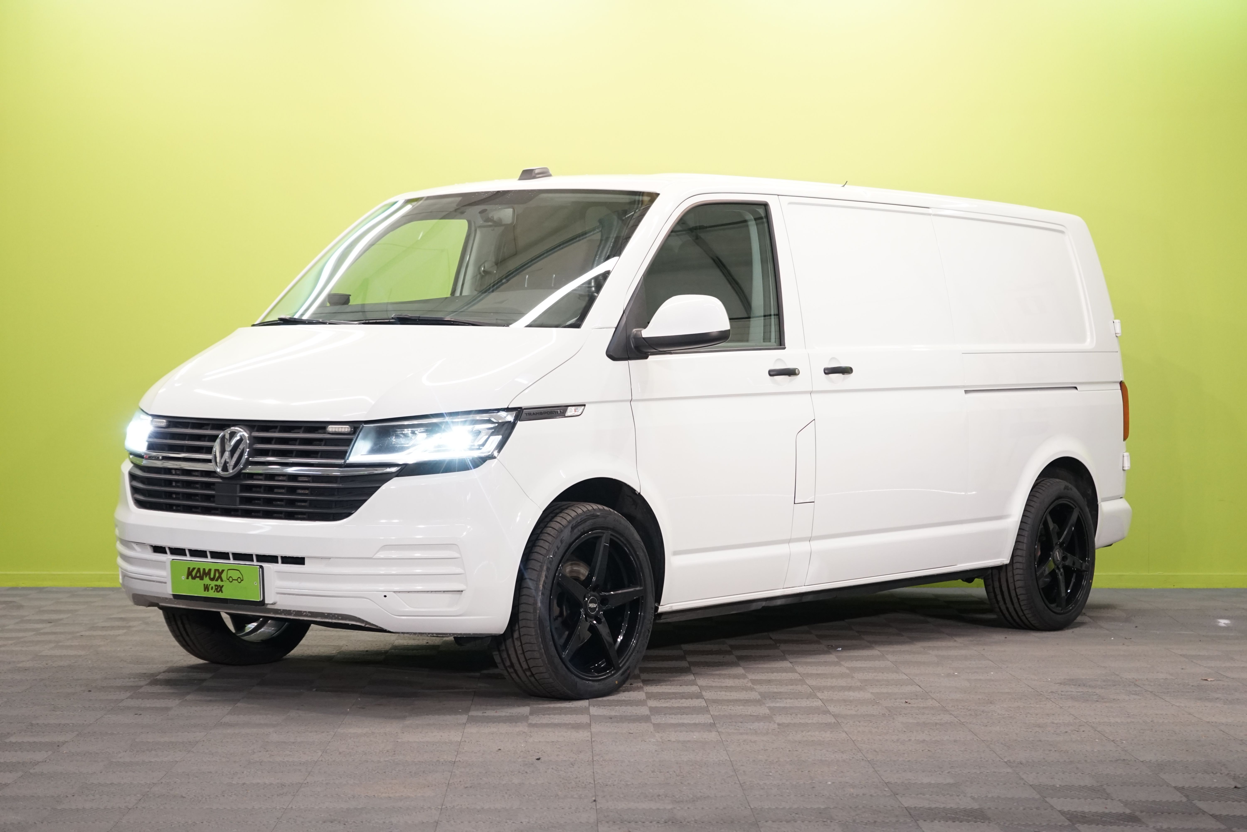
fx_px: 2425
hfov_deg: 28.8
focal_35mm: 70
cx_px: 624
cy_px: 416
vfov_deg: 19.5
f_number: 5.6
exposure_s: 1/100
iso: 1600
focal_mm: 70
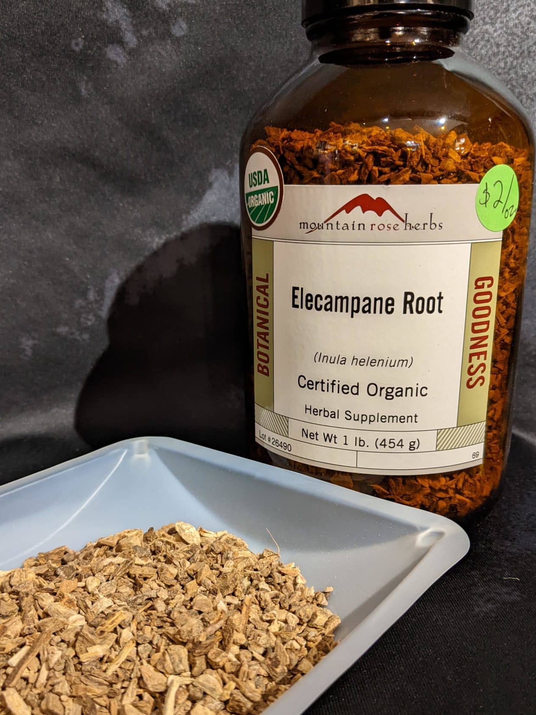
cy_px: 398
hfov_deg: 42.9
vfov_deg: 55.2
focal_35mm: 33
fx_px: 681
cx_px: 251
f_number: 1.8
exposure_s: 1/24
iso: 268
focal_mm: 4.44
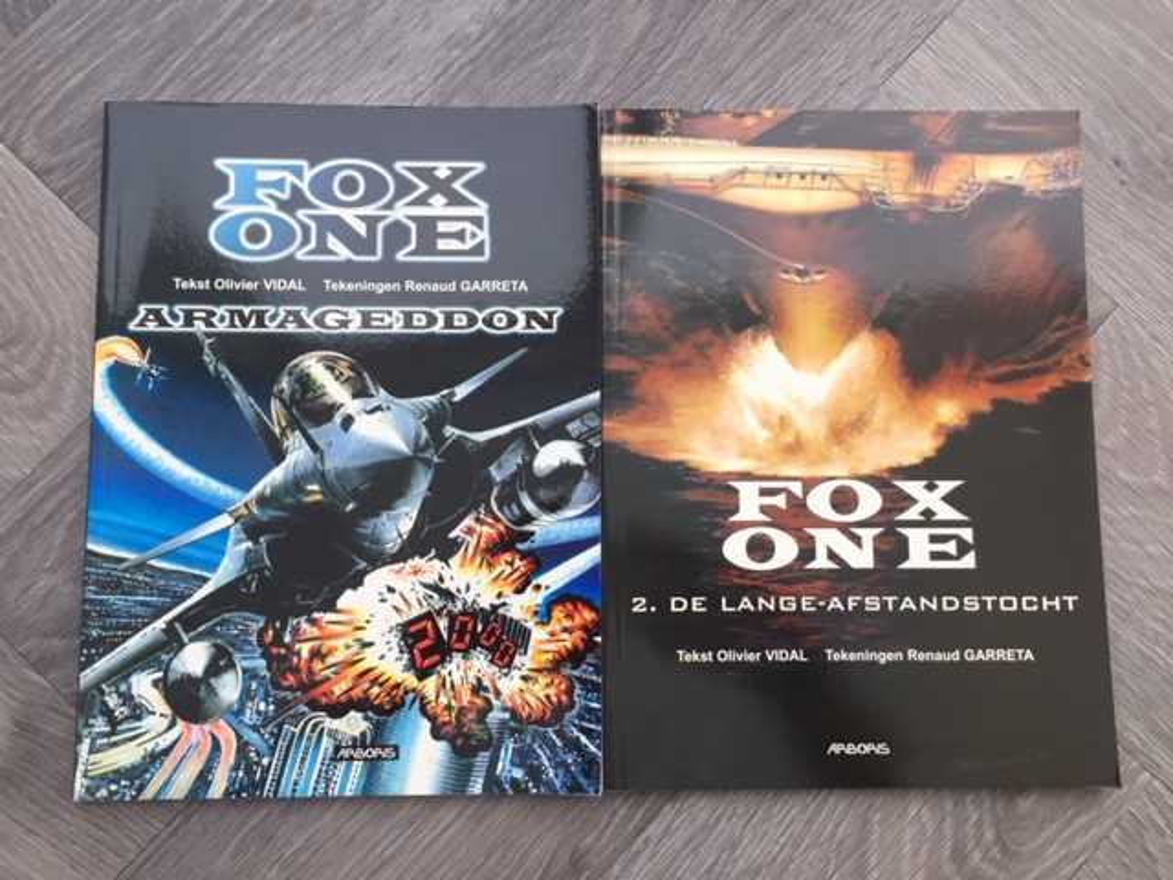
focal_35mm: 29
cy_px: 440
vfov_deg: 48.2
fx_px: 983
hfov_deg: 61.7
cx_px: 586
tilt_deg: -83.5
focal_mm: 4.15
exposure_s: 1/33
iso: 32
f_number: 2.2
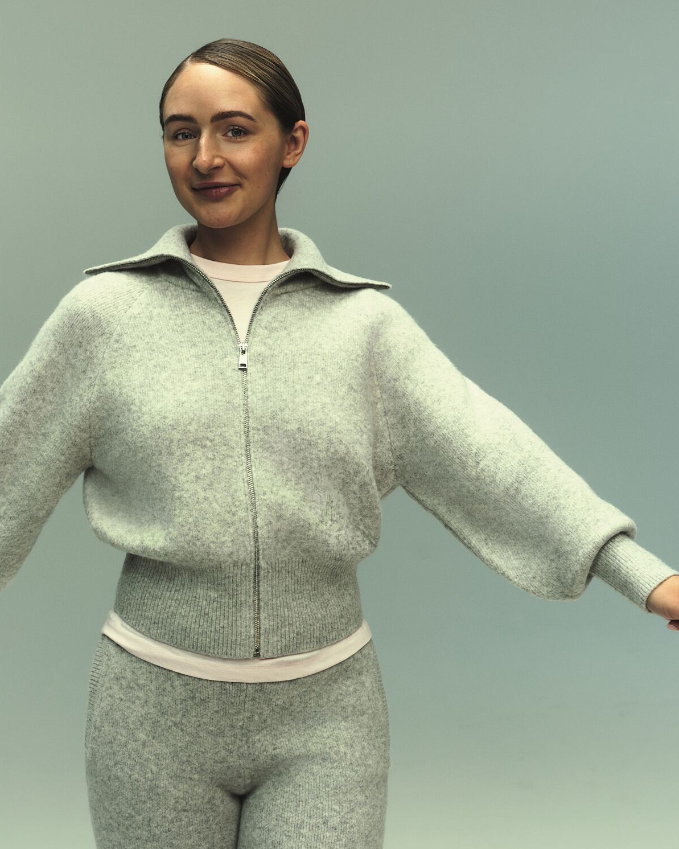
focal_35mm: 66
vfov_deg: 28.7
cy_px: 450
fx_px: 1658
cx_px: 340
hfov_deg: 23.1
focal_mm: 80
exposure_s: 1/125
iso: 200
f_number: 8
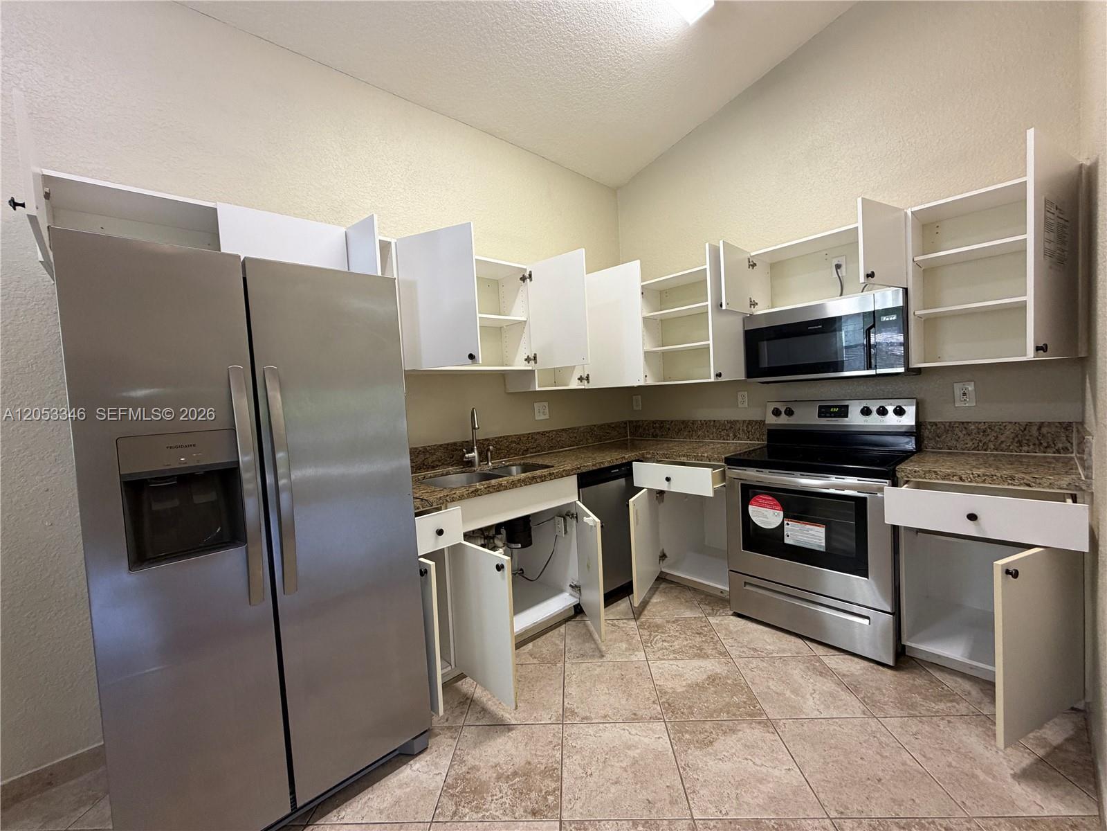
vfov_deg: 85.7
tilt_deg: -2.7
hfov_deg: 102.1
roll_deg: +3.5
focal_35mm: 14
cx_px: 554
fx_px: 448
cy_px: 416
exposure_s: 1/60
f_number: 2.2
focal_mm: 2.22
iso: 200
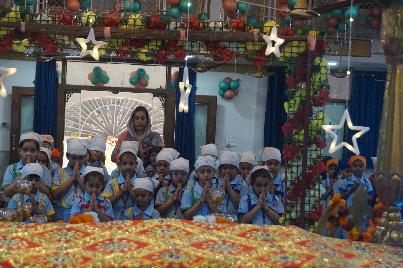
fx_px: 705
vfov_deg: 21.5
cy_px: 146
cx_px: 175
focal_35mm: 63
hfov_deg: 31.9
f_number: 5.6
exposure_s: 1/160
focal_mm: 36
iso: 2000
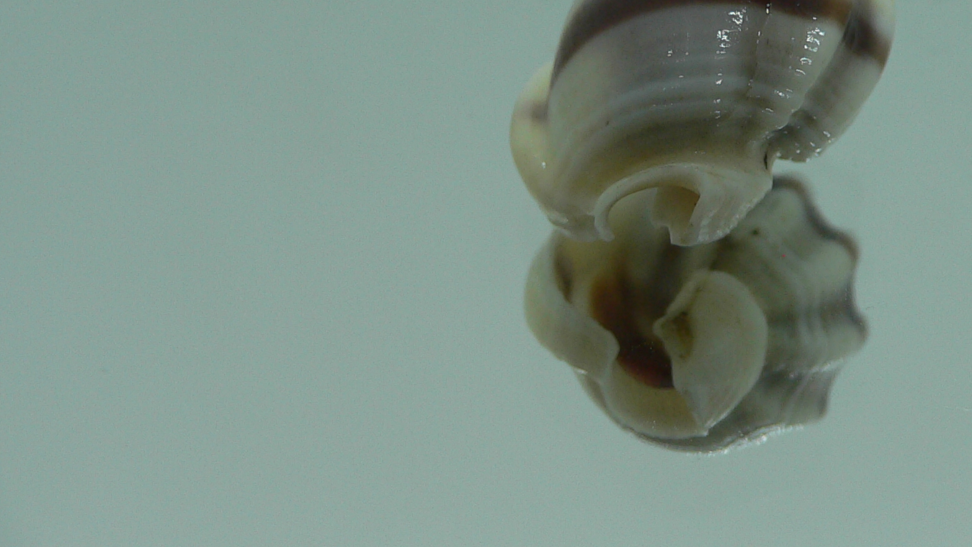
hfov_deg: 35.9
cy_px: 148
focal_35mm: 57
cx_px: 703
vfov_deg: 20.9
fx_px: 1469
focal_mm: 4.6
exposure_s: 1/60
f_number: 2.8
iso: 80
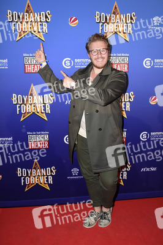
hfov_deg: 43.5
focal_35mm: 30
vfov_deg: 62.0
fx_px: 204
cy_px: 122
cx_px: 82
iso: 640
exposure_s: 1/160
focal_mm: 20
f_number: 5.6
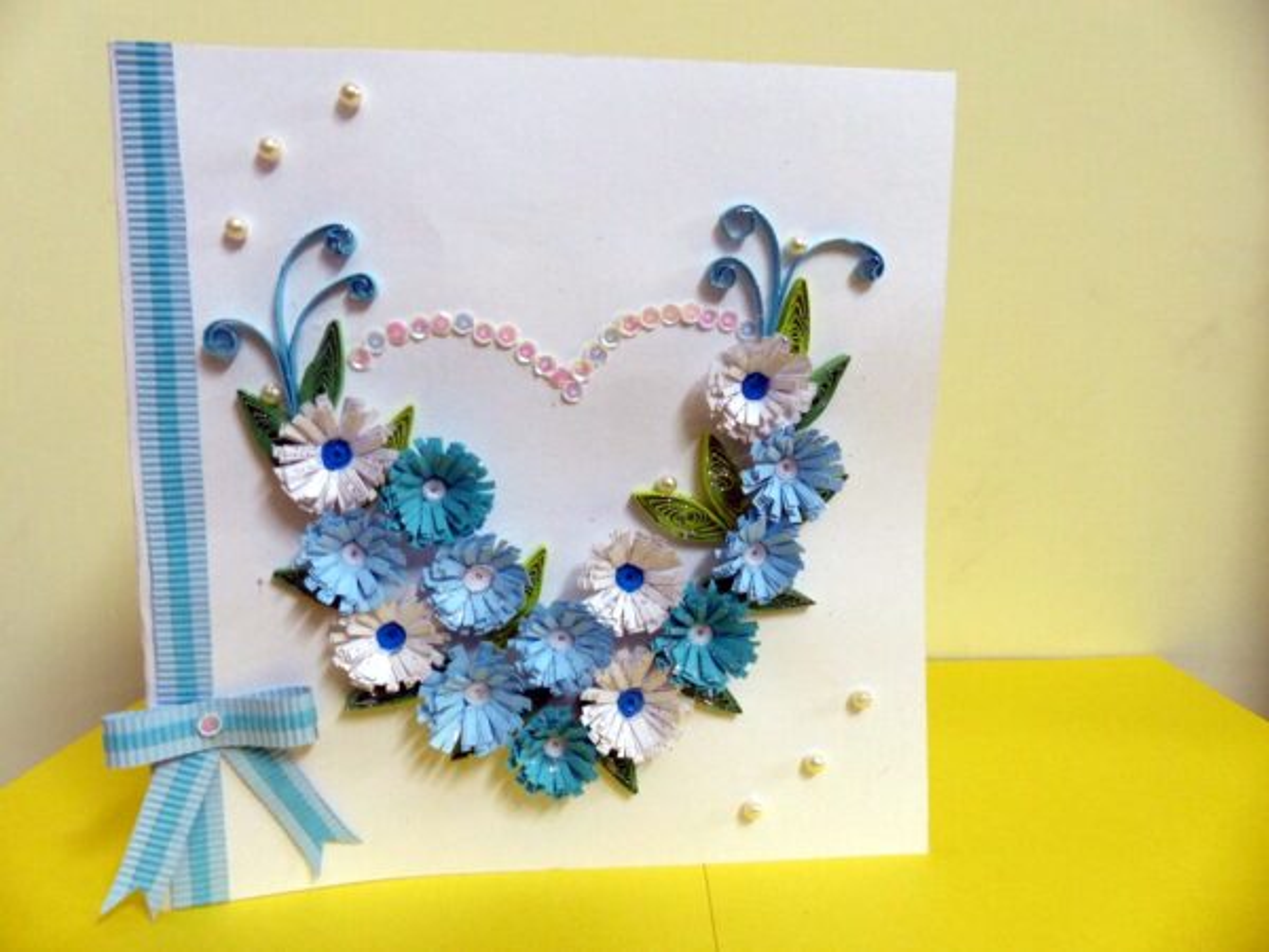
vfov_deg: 54.9
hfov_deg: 69.4
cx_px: 634
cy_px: 476
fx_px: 916
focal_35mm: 25
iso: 400
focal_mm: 4.5
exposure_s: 1/15
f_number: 2.8
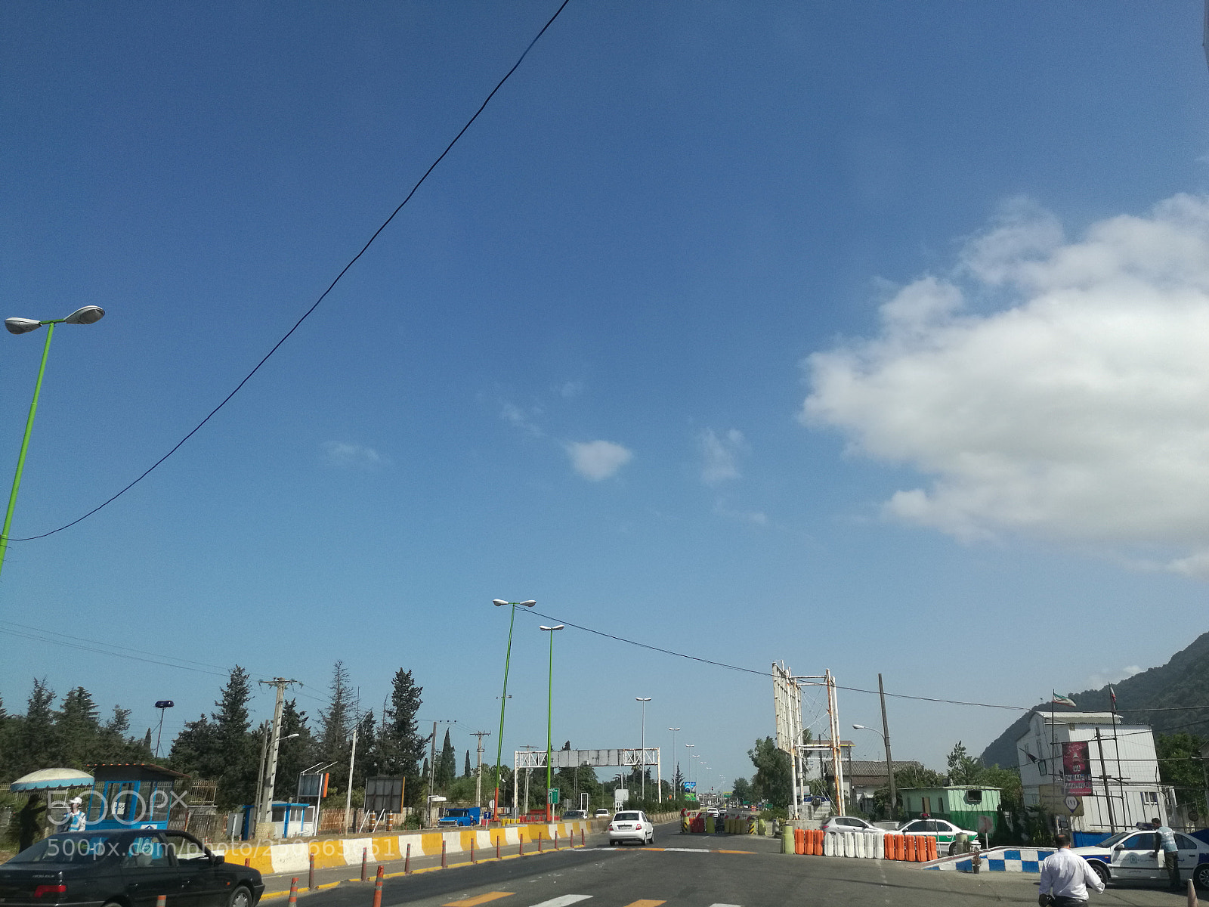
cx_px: 604
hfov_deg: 65.3
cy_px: 454
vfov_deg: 51.4
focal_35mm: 27
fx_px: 943
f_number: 2
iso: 50
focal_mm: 4.04
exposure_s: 1/1225
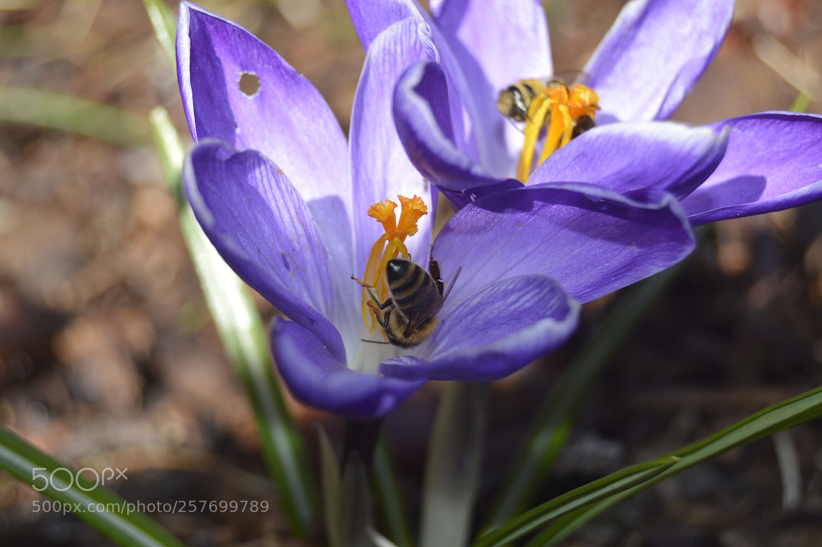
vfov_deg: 16.5
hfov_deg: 24.6
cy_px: 274
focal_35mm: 82
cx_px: 411
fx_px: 1882
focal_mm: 55
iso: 100
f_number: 7.1
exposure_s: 1/200
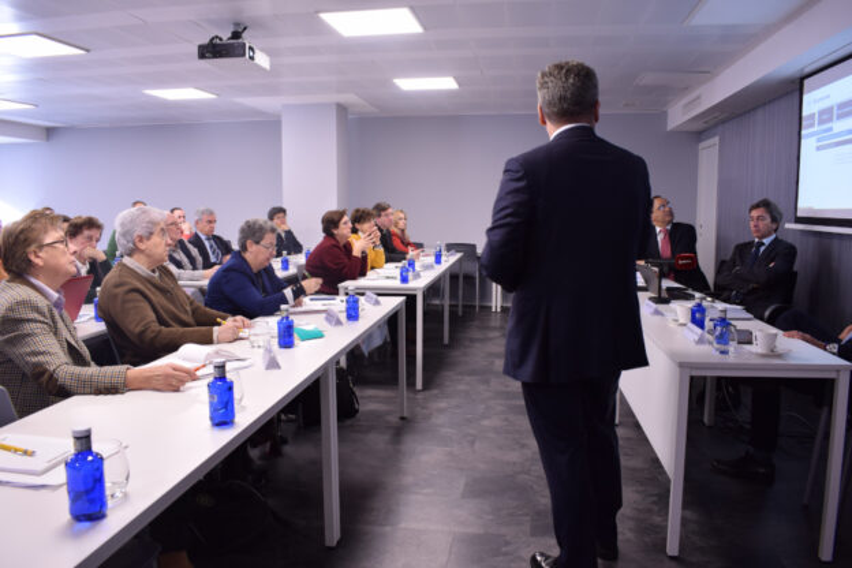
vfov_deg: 47.9
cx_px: 426
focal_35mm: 27
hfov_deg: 67.4
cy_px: 284
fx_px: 639
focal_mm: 18
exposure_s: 1/20
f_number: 5.6
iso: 400
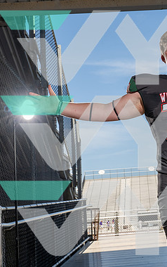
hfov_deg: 18.0
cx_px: 179
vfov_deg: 29.4
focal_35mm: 70
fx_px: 509
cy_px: 133
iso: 160
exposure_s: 1/250
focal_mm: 45
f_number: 10
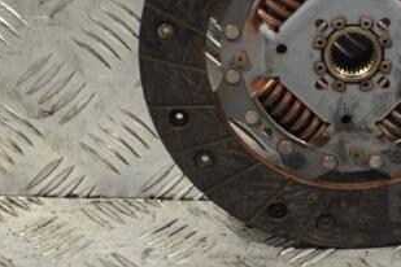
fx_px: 1782
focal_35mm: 160
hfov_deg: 12.7
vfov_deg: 8.6
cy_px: 30
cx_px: 365
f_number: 5.6
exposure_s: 1/30
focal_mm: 55
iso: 320
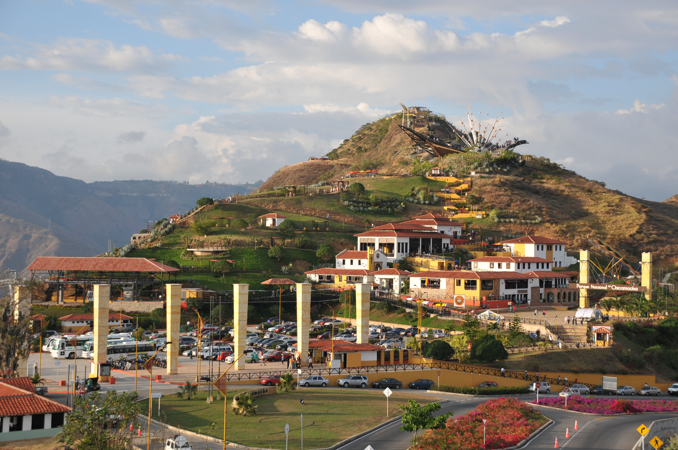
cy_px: 225
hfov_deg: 30.5
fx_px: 1241
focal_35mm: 66
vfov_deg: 20.6
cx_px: 339
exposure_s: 1/500
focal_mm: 44
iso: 200
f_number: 5.6
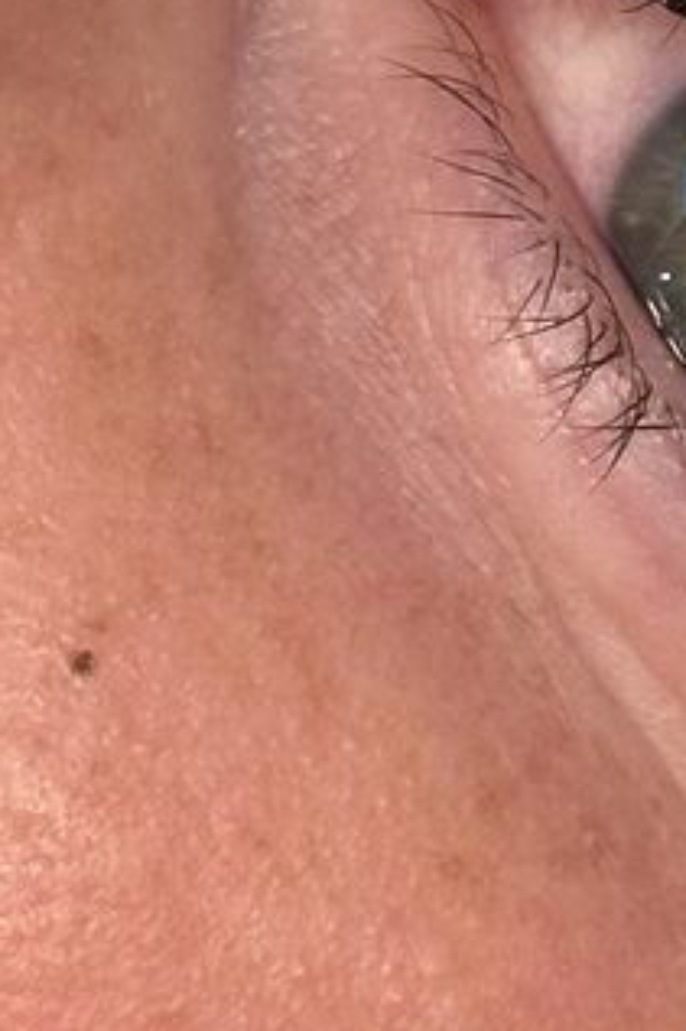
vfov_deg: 8.2
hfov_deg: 5.4
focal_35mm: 252
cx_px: 484
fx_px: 7210
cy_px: 341
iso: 100
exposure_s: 1/60
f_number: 1.78
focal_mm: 6.86
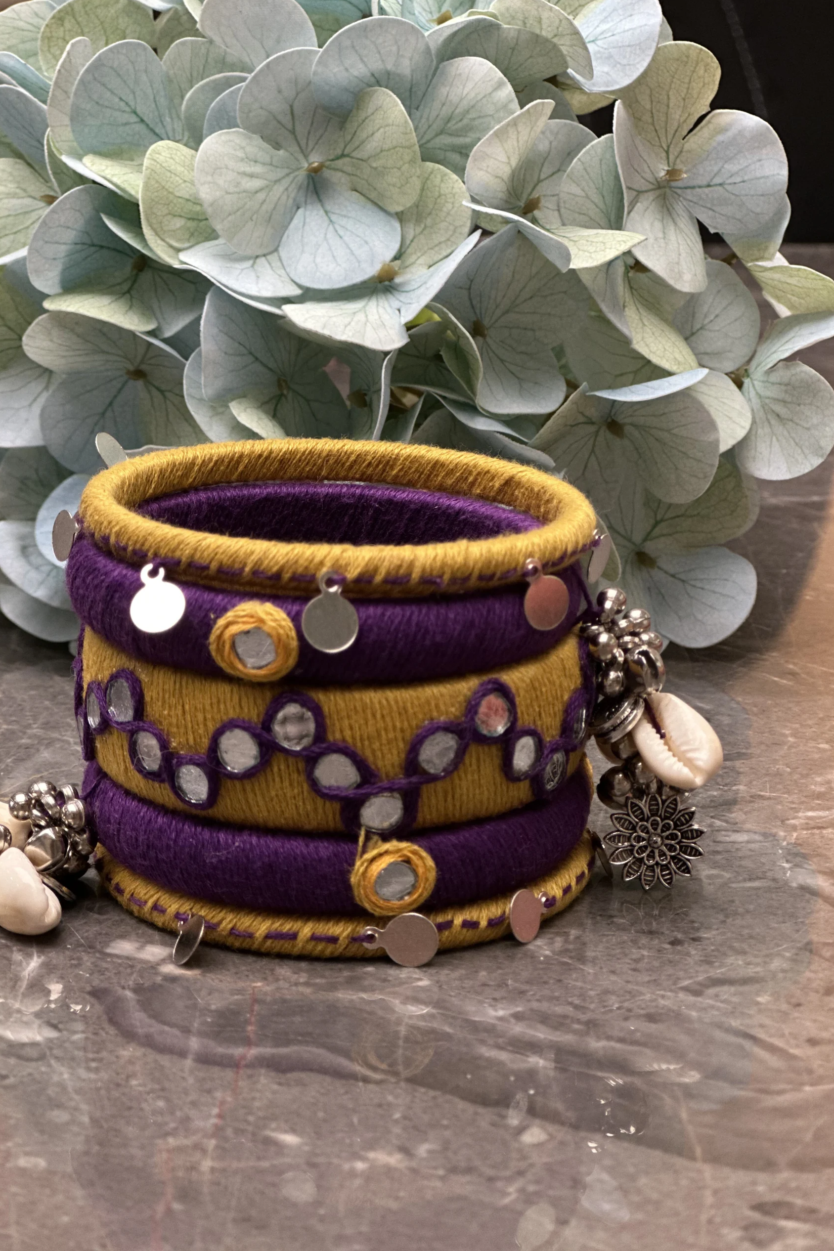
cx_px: 382
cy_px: 619
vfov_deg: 25.1
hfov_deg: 16.9
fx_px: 2815
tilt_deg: -15.2
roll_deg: -1.2
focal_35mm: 81
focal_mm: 9
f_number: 2.8
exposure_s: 1/33
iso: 200
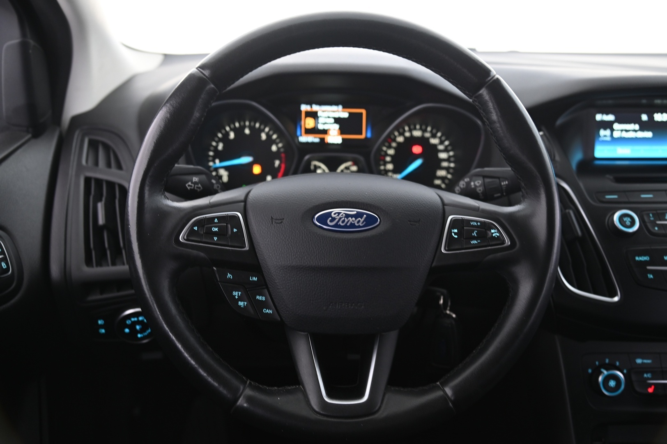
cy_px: 222
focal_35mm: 38
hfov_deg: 50.7
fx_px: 703
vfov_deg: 35.0
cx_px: 334
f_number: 4
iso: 1000
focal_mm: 38
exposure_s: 1/8
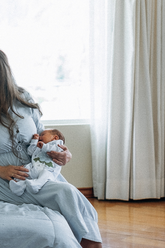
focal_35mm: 124
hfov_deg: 10.8
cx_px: -36
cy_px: 97
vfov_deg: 16.5
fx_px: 853
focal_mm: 35
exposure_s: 1/250
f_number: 1.4
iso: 200
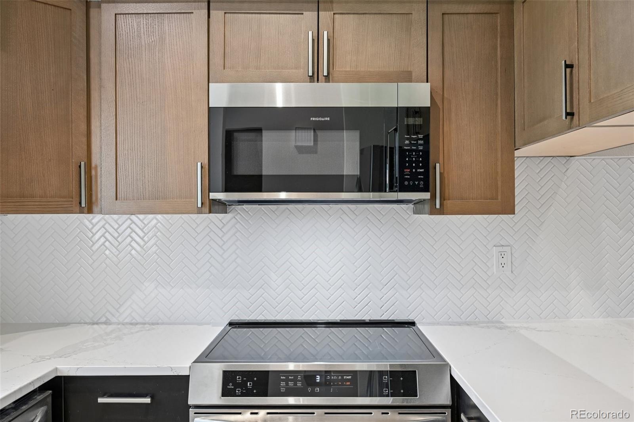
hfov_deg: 61.9
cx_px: 317
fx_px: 528
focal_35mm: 30
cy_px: 211
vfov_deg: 43.6
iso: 400
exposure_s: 1/5
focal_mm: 30
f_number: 9
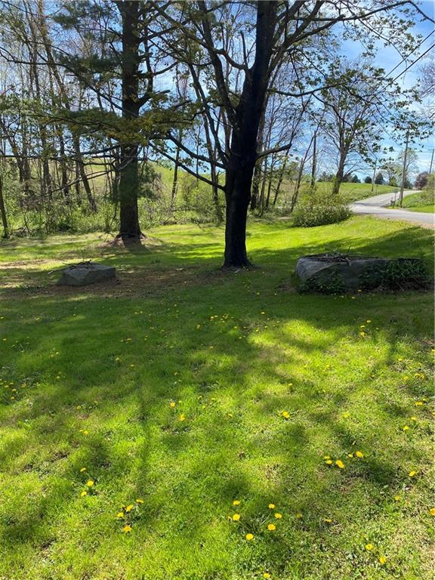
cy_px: 290
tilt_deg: -7.9
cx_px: 218
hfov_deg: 53.1
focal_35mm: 26
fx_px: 436
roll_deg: -1.3
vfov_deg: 67.3
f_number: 1.8
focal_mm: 4.25
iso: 32
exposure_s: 1/890
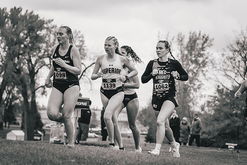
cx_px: 124
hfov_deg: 11.7
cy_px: 82
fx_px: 1206
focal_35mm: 176
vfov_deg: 7.8
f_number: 6.3
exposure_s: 1/800
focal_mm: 174
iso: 400
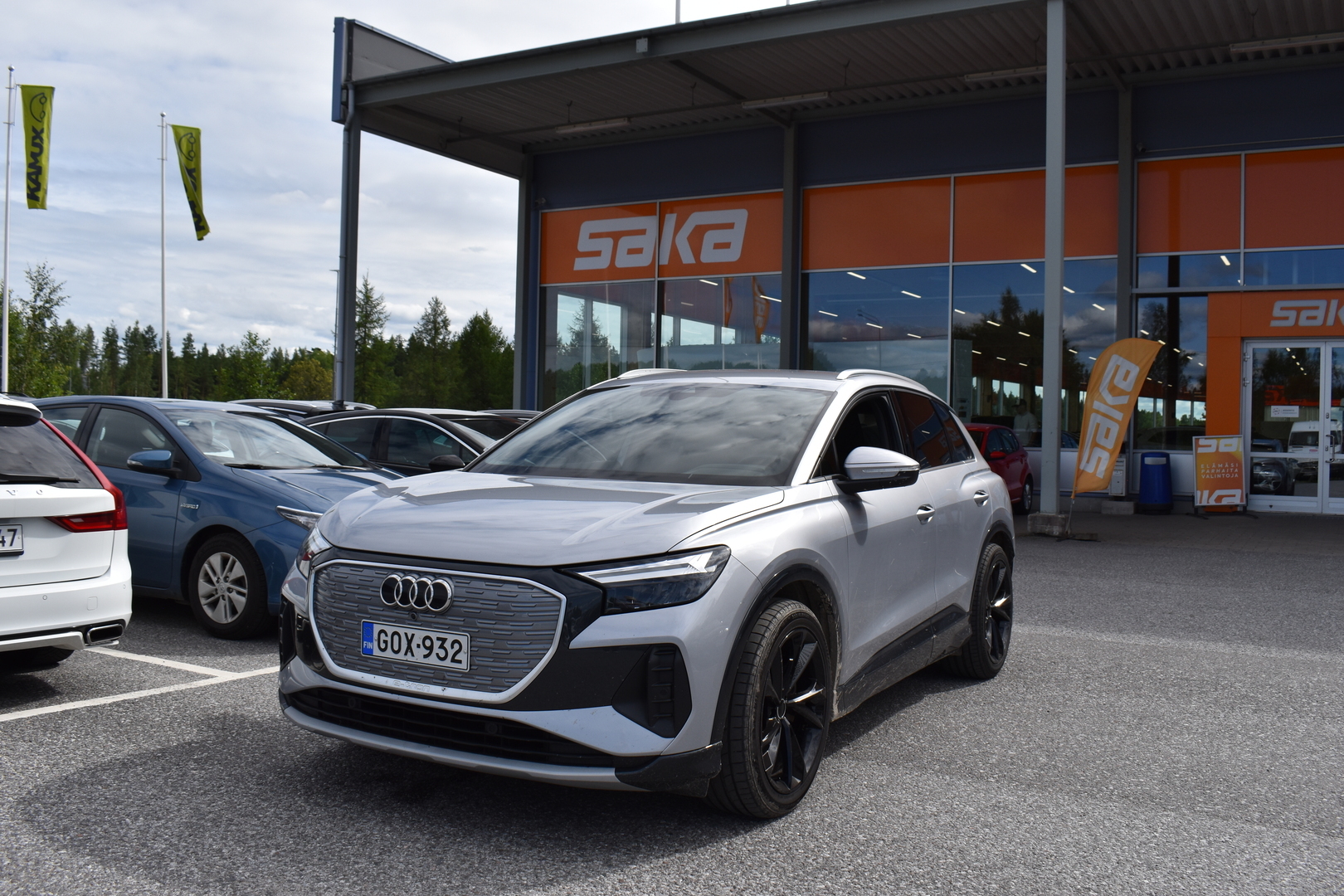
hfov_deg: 57.2
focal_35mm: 33
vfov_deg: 40.0
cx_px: 672
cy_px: 448
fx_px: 1232
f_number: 9.5
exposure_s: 1/1000
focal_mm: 22
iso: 200
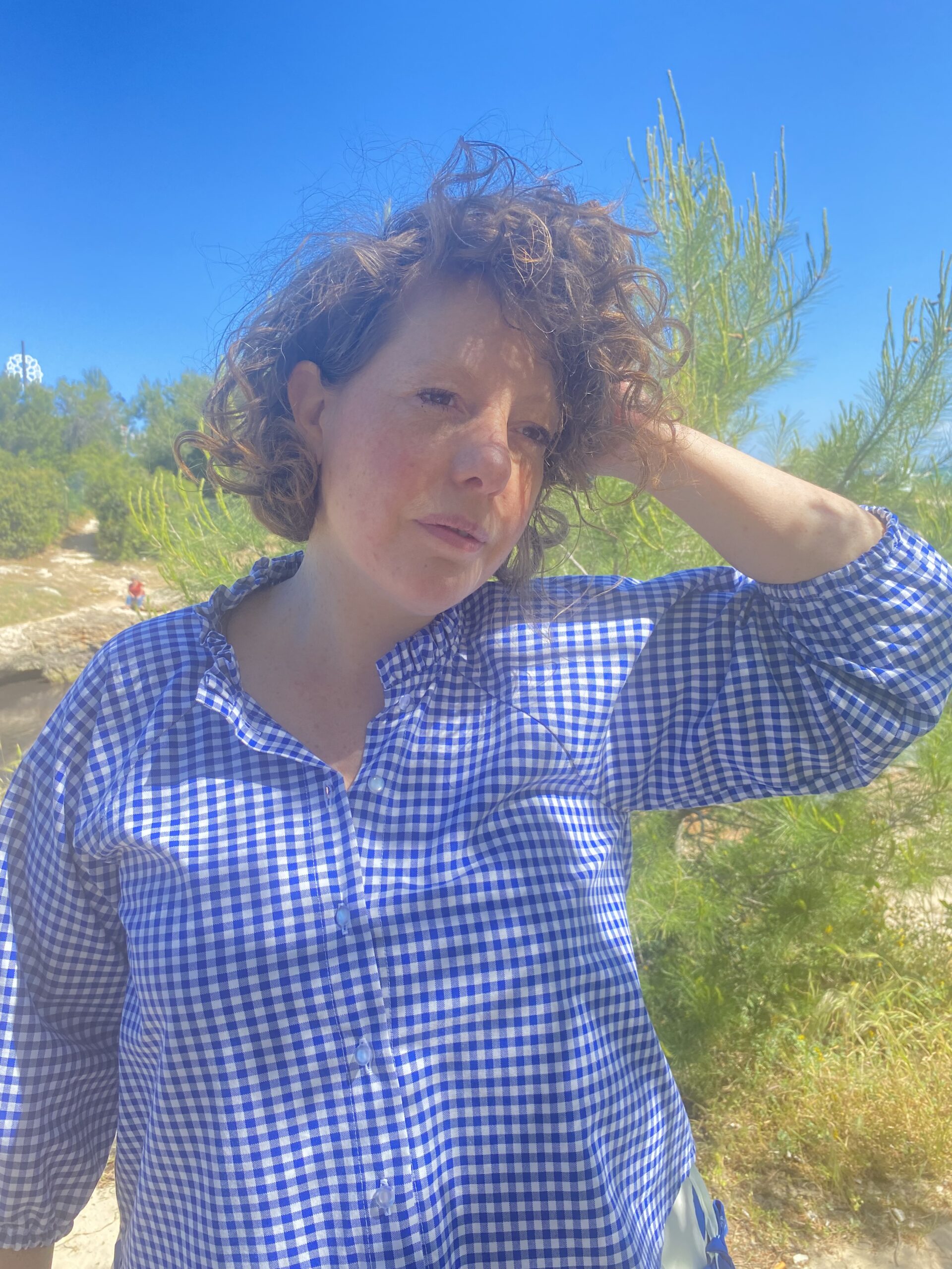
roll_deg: +3.5
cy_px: 634
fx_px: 953
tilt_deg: -8.3
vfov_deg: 67.3
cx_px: 476
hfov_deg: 53.1
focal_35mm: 26
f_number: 1.8
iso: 32
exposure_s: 1/990
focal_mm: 4.25
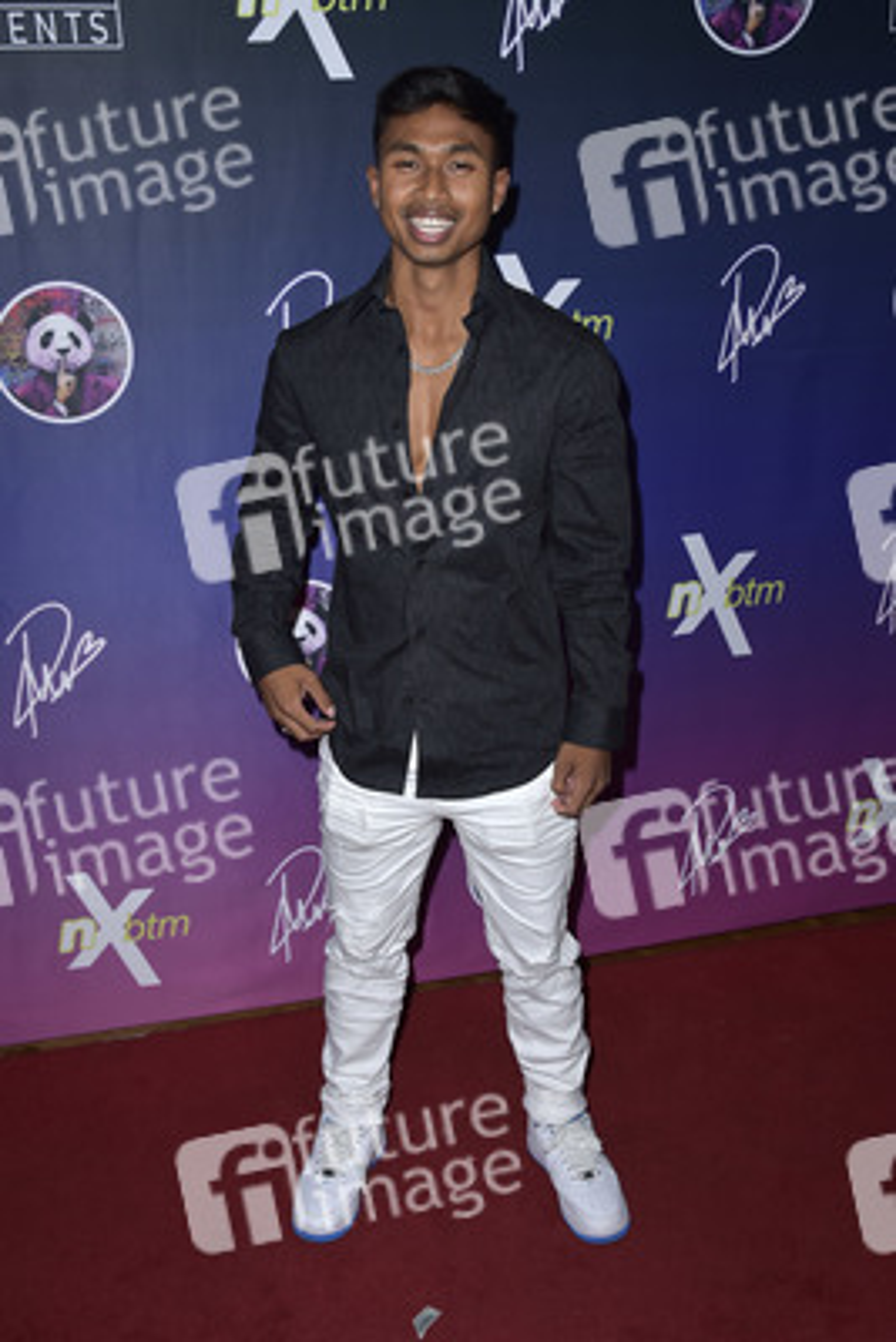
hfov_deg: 37.9
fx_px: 1305
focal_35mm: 35
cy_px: 671
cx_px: 448
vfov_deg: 54.4
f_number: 6.3
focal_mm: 35
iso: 320
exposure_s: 1/250
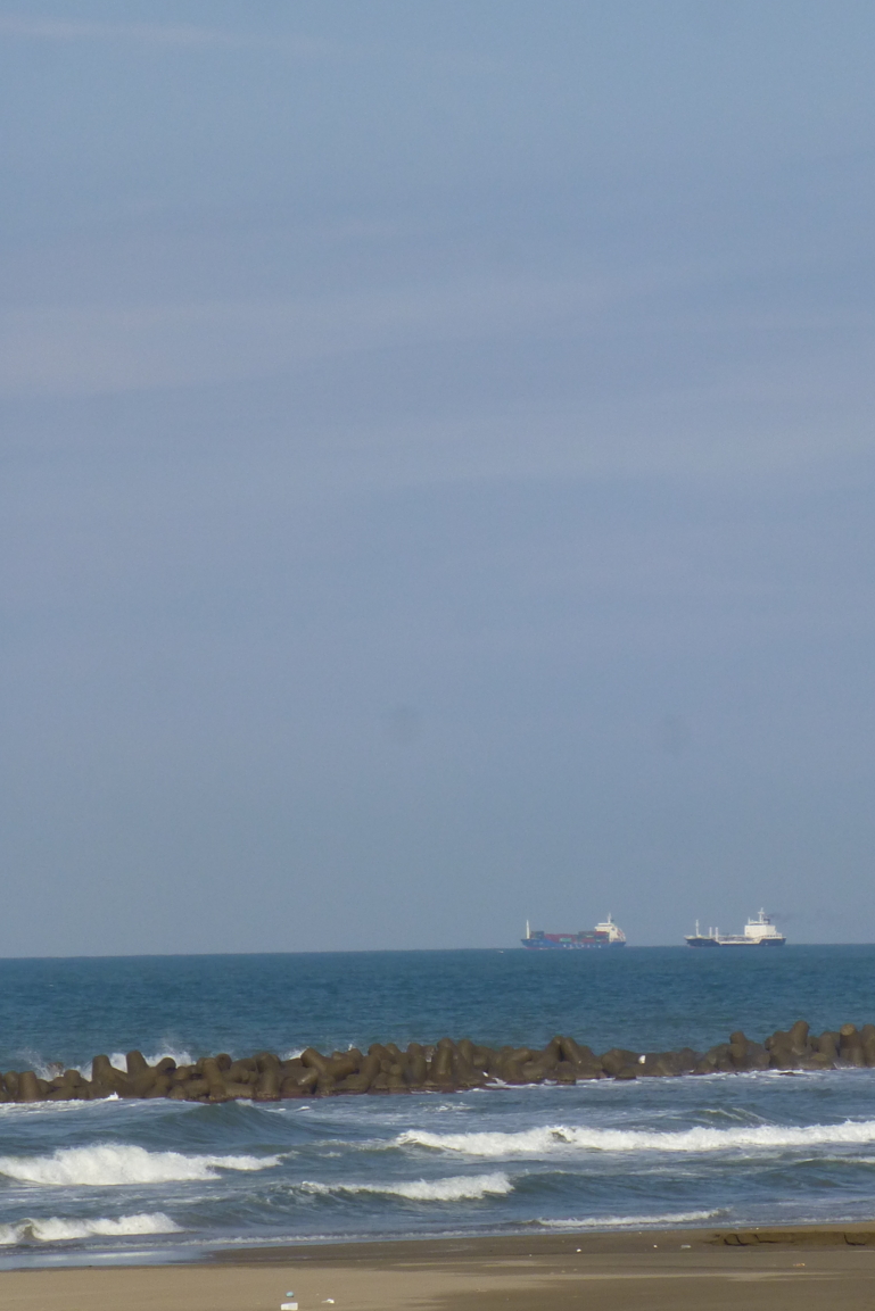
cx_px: 649
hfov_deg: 5.4
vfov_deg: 8.1
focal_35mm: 254
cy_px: 692
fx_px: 9257
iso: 100
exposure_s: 1/1000
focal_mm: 31.3
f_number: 5.4
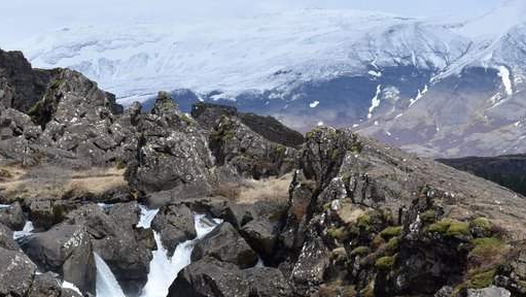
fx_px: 2415
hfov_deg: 12.4
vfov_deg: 7.0
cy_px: 303
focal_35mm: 173
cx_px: 187
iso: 200
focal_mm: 55
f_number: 9
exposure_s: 1/320
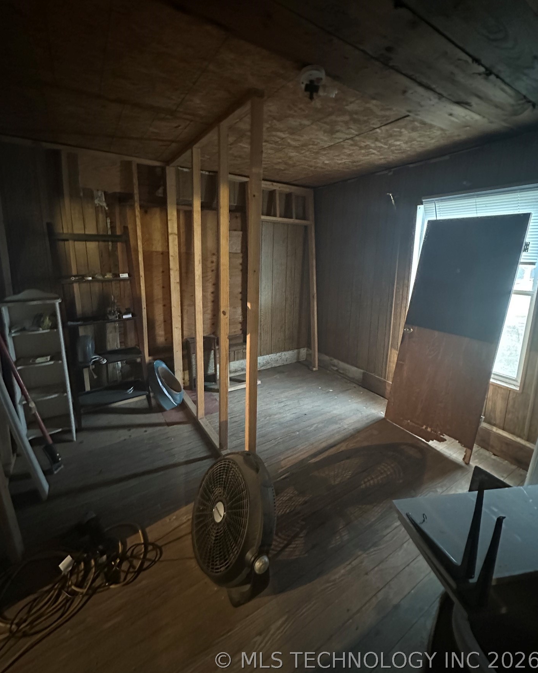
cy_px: 308
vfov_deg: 96.6
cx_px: 269
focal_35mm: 15
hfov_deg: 84.0
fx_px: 299
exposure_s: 1/30
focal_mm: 2.22
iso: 1250
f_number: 2.2
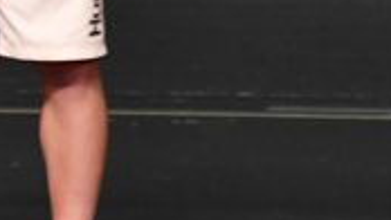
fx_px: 15245
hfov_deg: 1.5
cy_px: -175
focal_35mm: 1470
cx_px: -397
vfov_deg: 0.8
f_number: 5.6
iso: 2500
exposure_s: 1/400
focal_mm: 210
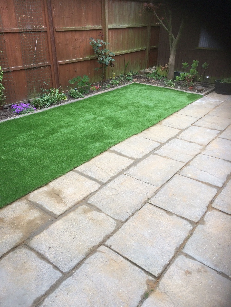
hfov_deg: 48.2
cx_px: 116
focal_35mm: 29
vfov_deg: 61.7
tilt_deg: -27.7
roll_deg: -2.3
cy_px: 154
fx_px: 258
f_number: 2.2
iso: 32
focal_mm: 4.15
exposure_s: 1/451
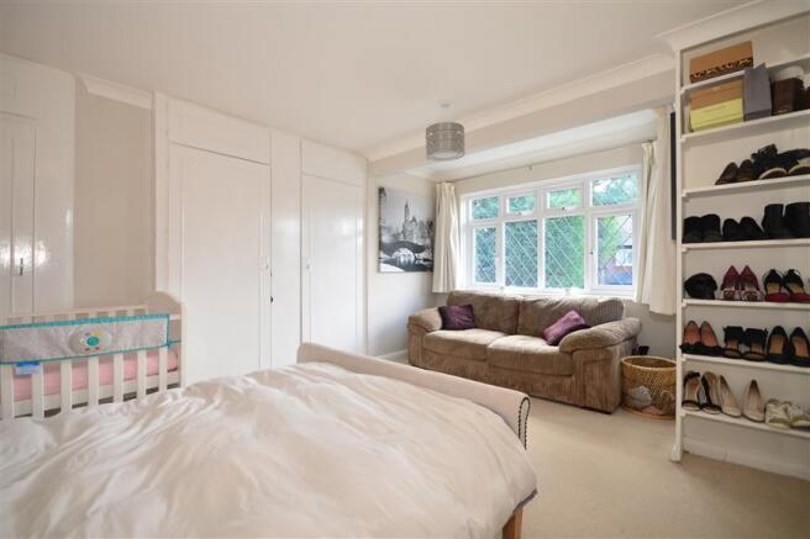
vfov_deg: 77.3
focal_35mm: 15
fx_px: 337
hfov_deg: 100.4
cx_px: 405
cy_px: 270
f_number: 6.3
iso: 200
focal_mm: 10
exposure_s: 1/15
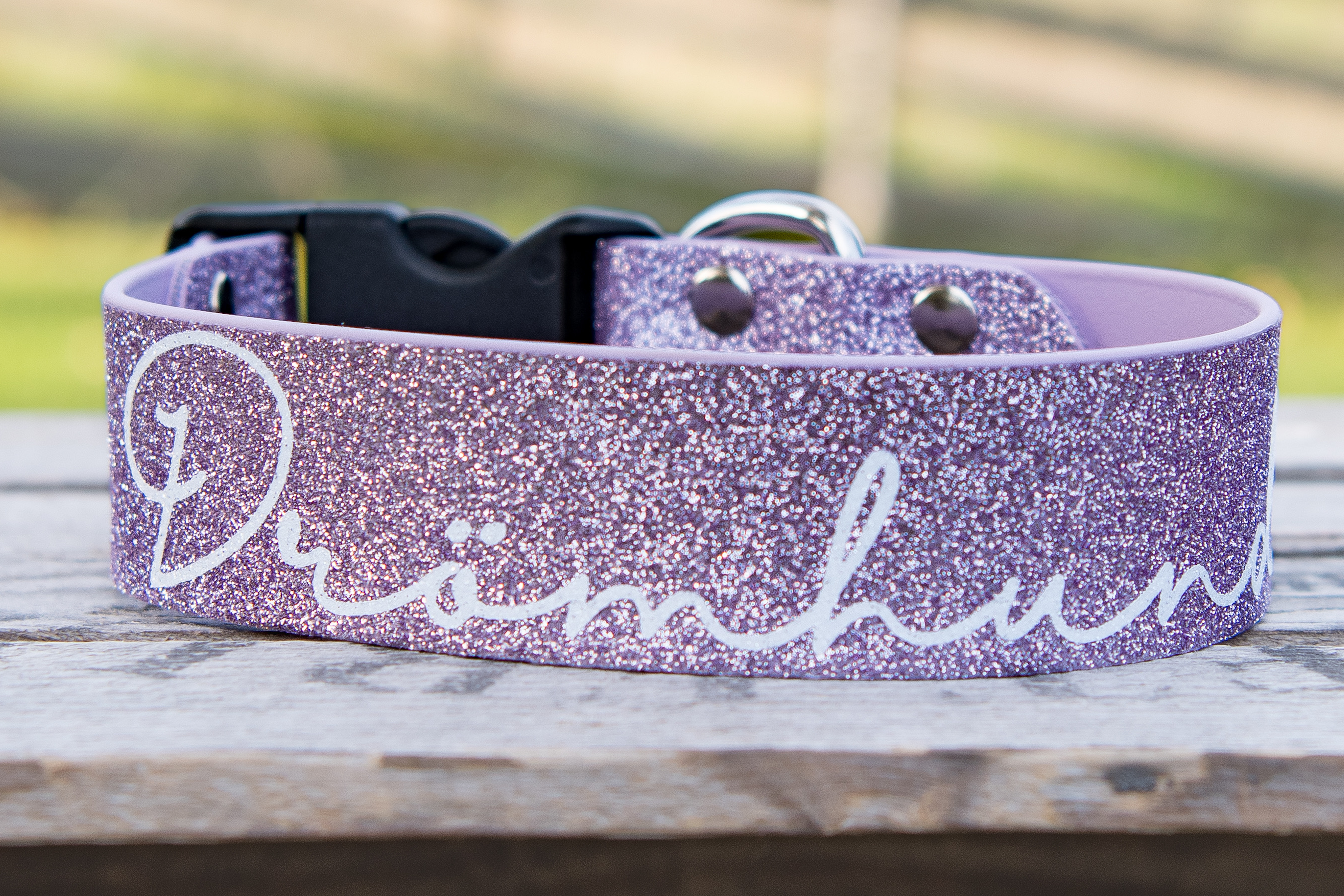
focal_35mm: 123
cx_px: 736
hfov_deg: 16.6
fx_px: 4592
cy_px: 330
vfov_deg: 11.1
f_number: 4
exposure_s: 1/400
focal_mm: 40
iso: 125
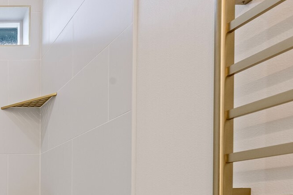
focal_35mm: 36
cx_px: -65
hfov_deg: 38.2
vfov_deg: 32.5
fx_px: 293
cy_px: 213
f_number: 8
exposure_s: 1/10
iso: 400
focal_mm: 14
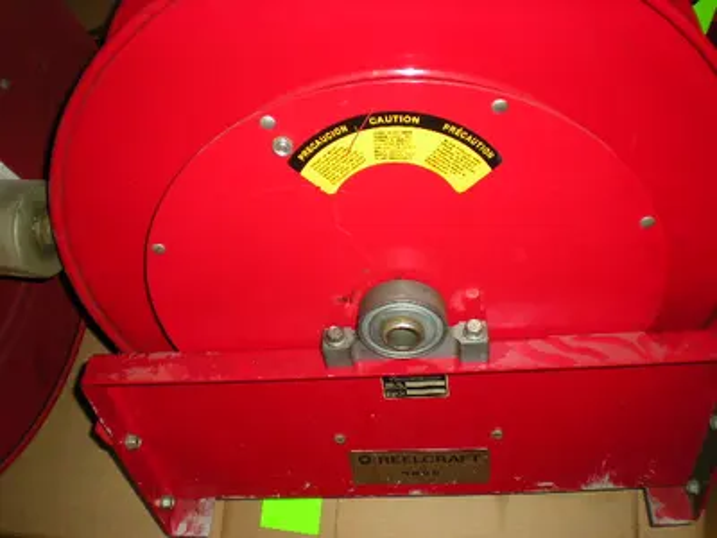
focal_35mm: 38
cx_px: 358
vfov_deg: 37.7
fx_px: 787
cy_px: 269
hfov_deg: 49.0
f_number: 3.1
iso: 64
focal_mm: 6.3
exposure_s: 1/60
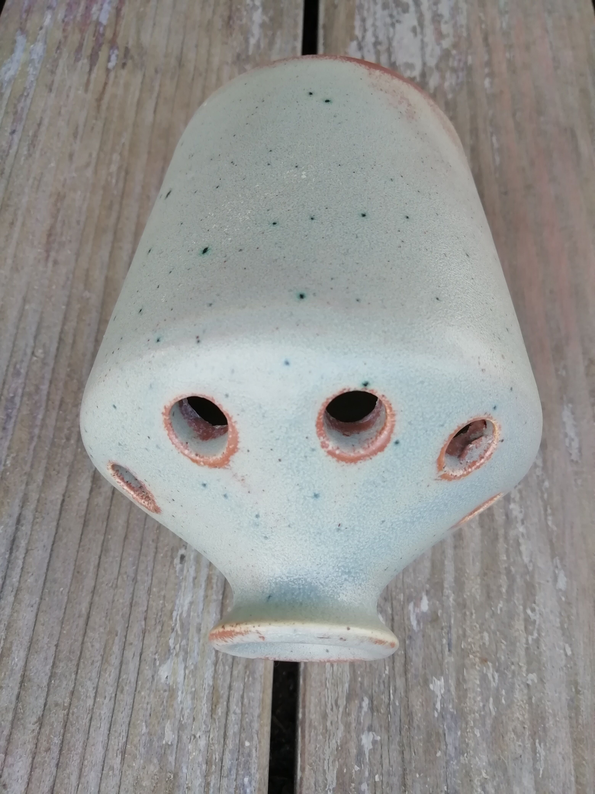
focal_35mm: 26
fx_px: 596
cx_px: 298
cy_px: 397
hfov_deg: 53.1
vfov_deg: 67.3
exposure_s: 1/100
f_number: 2.2
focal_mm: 3.21
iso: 64
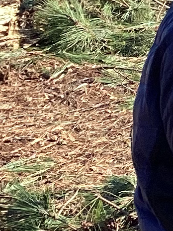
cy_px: 21
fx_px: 1453
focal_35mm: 218
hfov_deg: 6.4
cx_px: 458
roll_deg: -0.6
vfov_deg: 9.0
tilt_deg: -6.8
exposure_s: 1/543
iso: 25
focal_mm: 3.3
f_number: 2.4
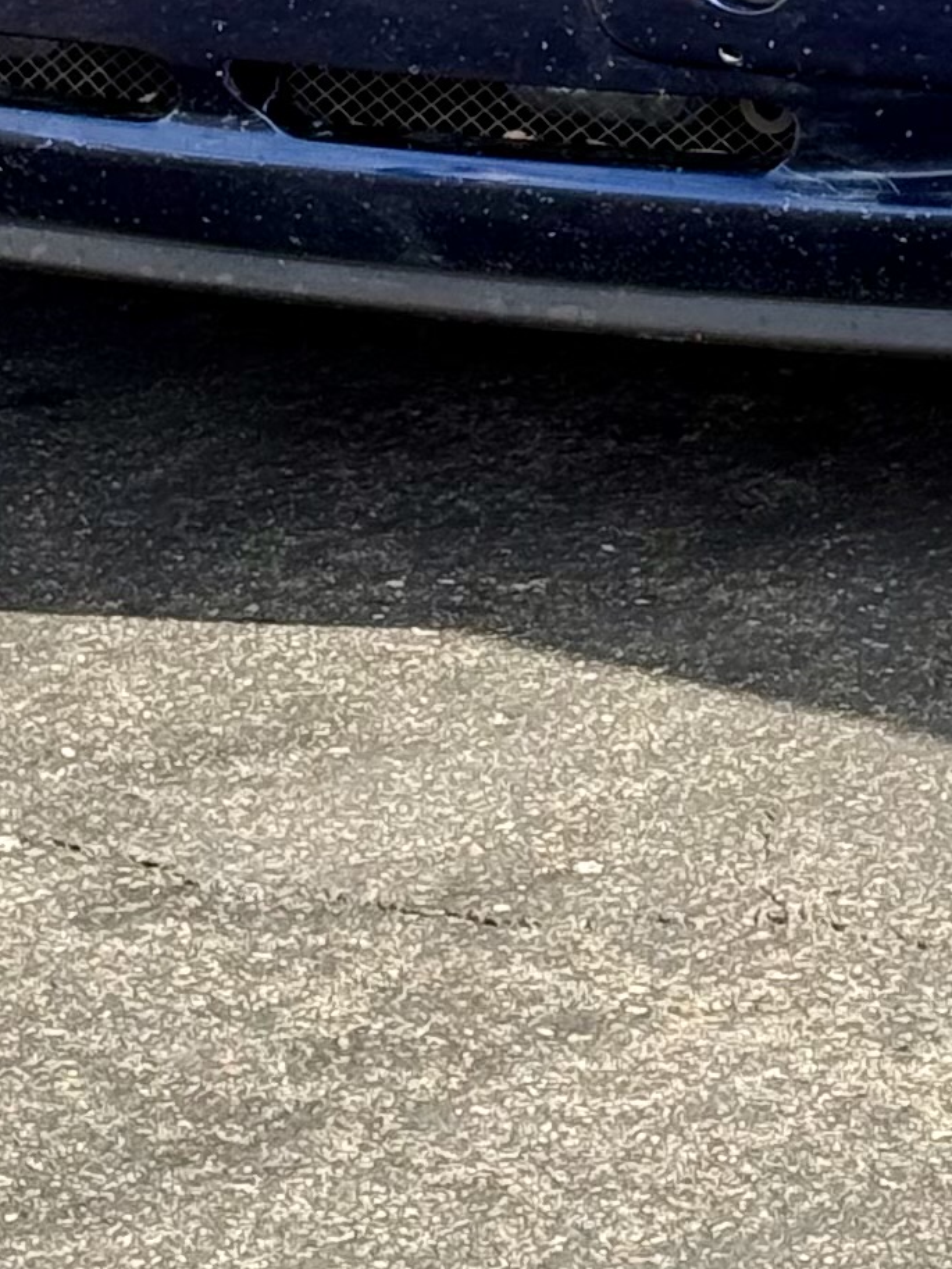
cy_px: -941
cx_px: 1341
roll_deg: -0.9
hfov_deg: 6.9
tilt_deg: -7.2
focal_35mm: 212
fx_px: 7772
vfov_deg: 9.0
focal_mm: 6.76
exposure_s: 1/503
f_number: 1.78
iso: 100
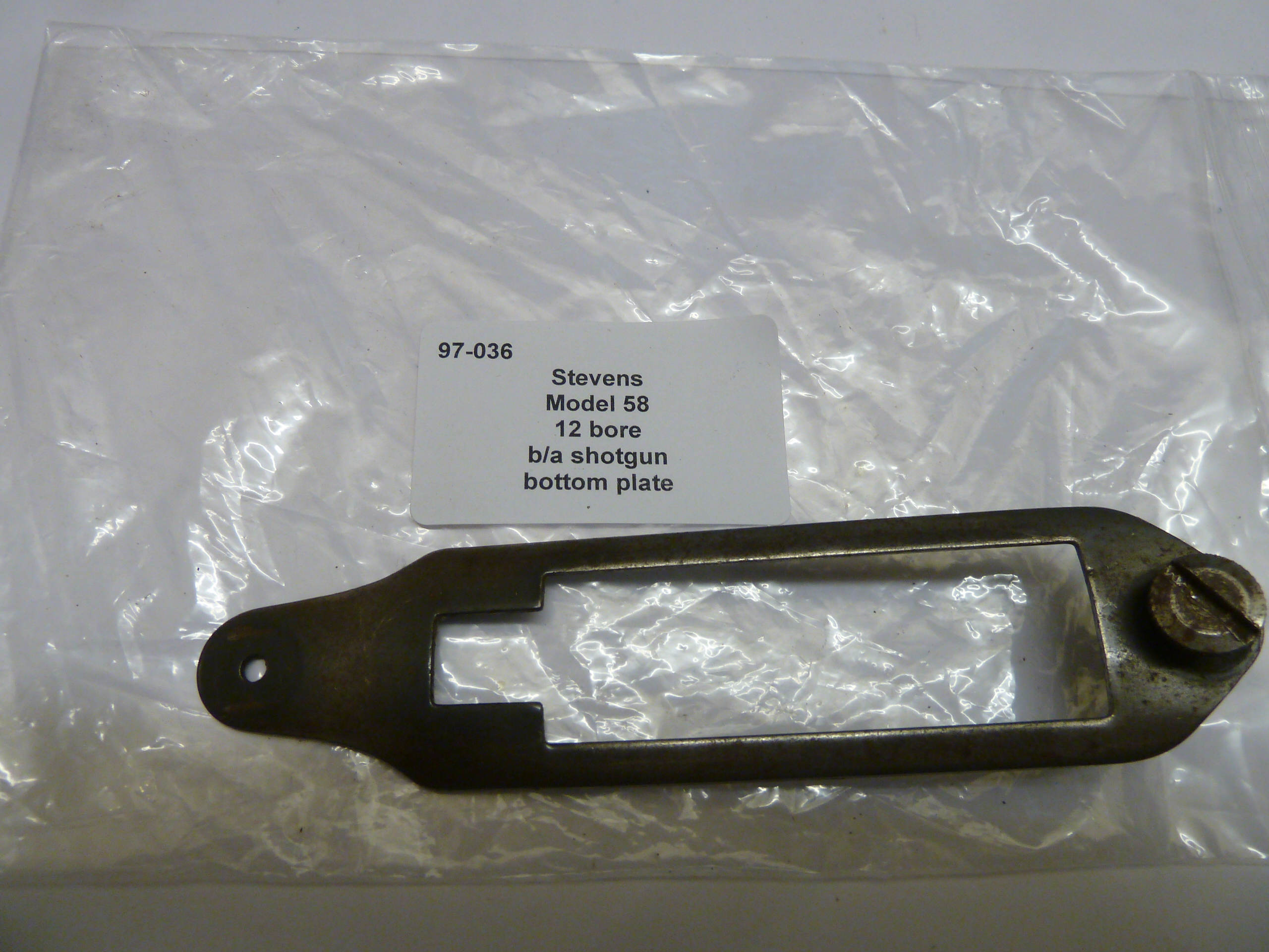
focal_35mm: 25
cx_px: 634
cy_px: 476
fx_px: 916
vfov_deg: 54.9
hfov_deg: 69.4
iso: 200
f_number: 3.3
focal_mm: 4.1
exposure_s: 1/30
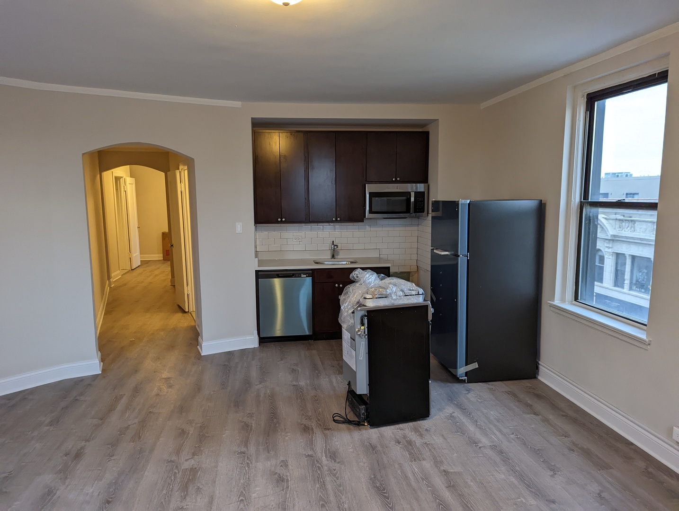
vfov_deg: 56.9
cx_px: 340
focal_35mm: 24
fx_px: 471
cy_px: 256
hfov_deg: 71.5
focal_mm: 6.81
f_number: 1.85
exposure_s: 1/165
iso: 465
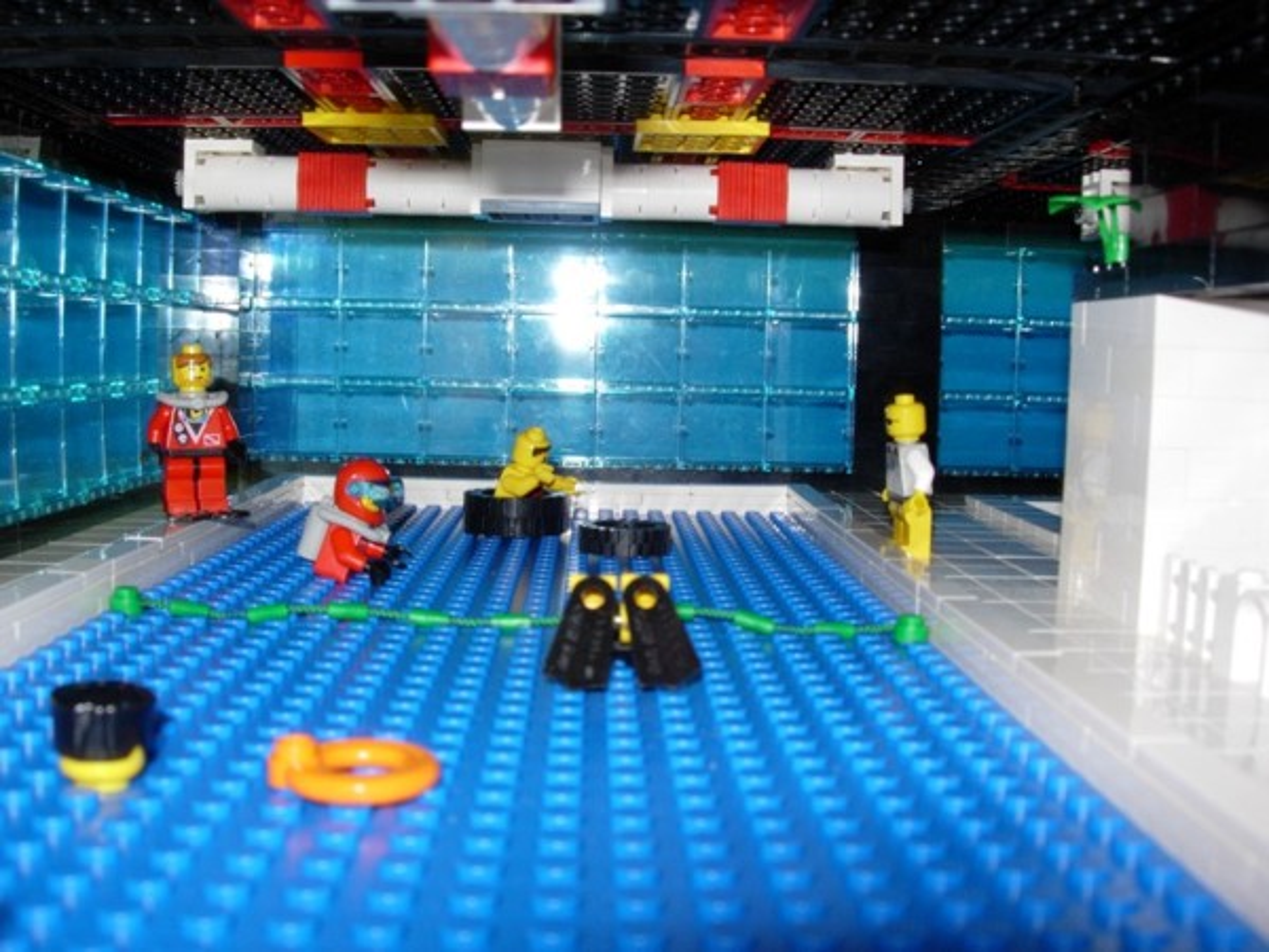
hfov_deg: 49.0
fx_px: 1393
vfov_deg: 37.7
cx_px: 634
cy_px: 476
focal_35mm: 38
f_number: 4.8
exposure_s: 1
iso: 79
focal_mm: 7.8
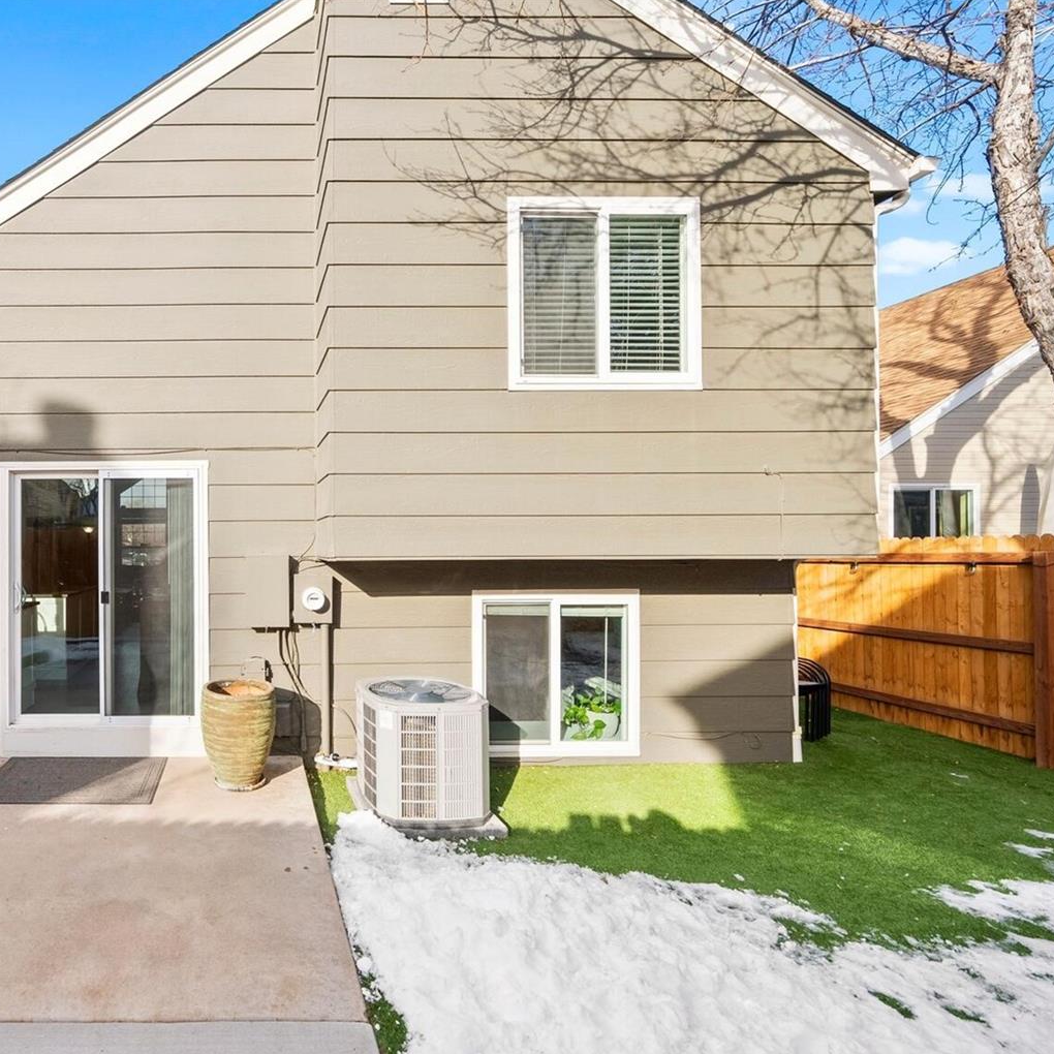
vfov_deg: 87.4
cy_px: 548
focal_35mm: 16
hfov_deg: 79.9
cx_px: 248
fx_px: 551
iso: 250
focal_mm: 12
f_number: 8
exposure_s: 1/500
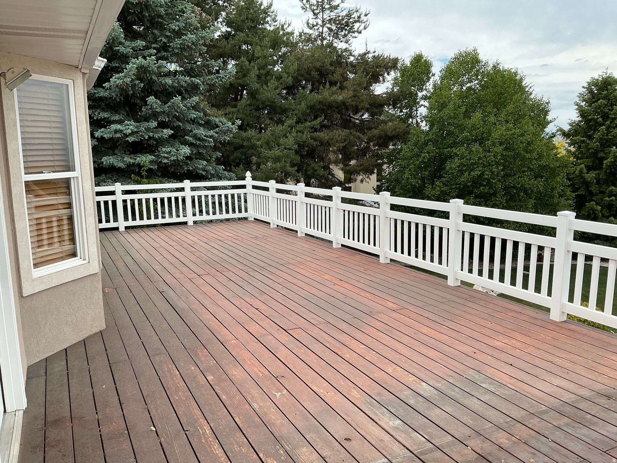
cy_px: 232
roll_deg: +1.8
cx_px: 308
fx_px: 499
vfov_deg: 49.7
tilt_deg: -9.3
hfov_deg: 63.4
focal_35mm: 28
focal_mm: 3
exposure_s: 1/1412
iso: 25
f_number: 1.8
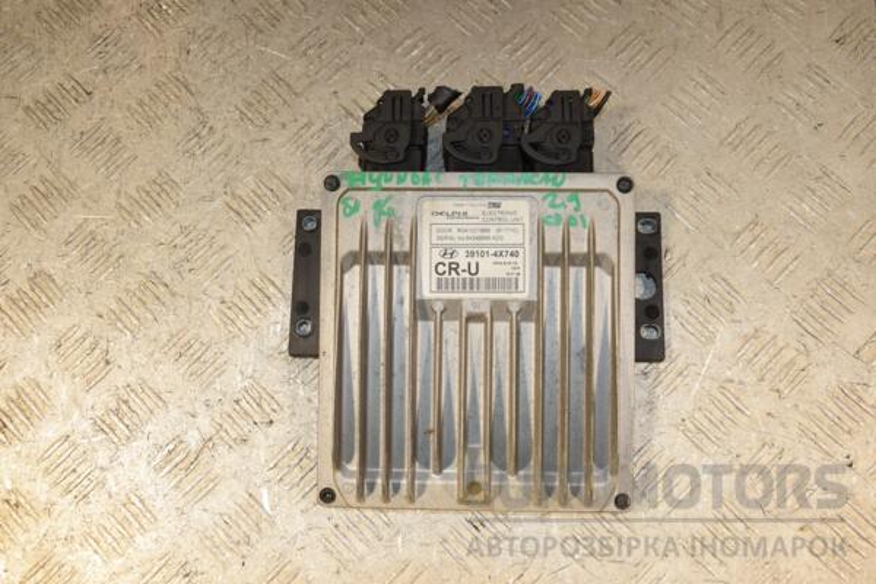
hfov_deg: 53.1
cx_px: 438
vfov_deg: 36.9
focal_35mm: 36
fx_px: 876
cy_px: 292
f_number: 7.1
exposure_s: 1/200
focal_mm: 24
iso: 800
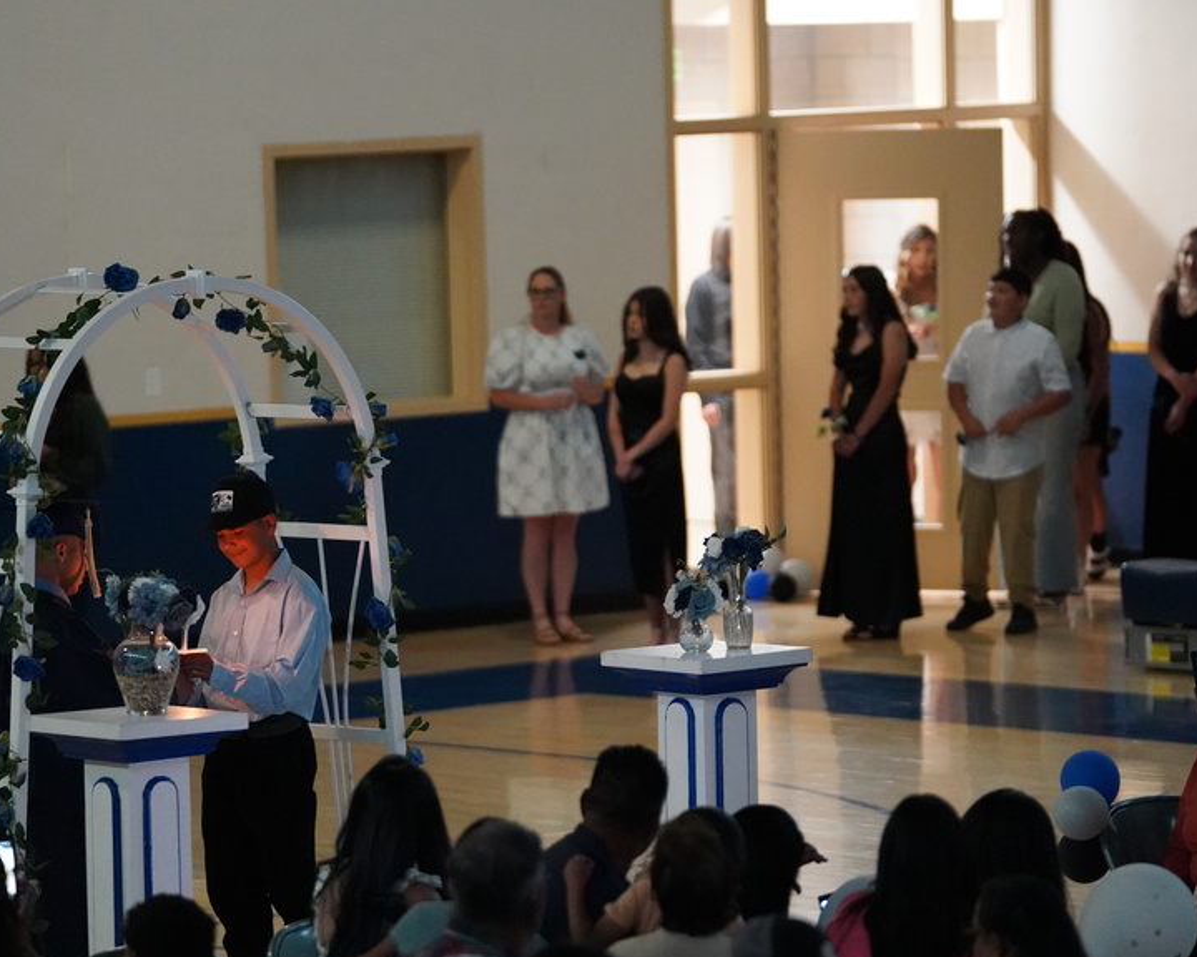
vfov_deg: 7.1
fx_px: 7758
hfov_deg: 8.8
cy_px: 526
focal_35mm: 219
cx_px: 594
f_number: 2.8
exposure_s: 1/160
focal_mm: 164
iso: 12800
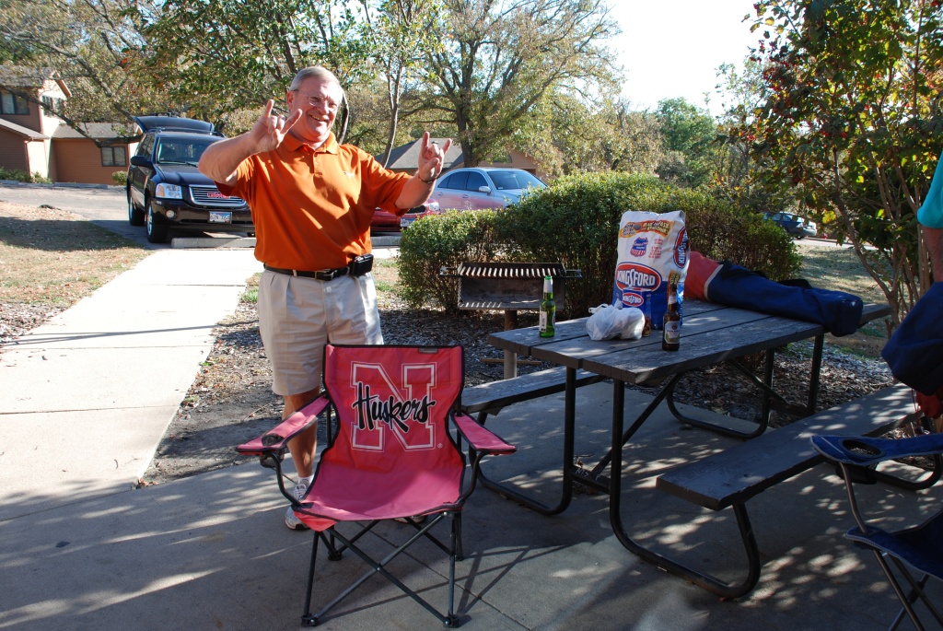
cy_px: 316
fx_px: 787
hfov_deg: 61.9
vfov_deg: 43.7
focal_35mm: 30
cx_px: 472
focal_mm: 20
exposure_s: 1/125
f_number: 5.6
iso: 160
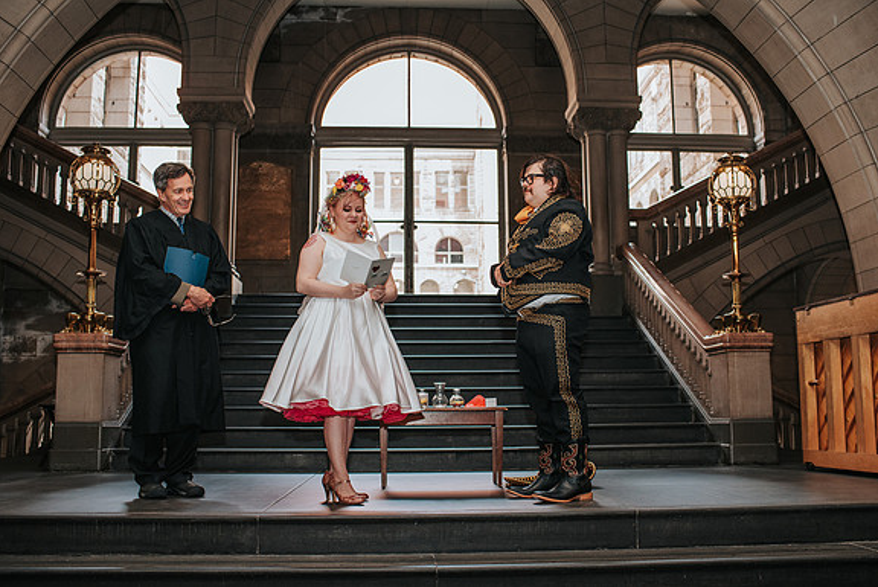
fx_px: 879
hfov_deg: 53.1
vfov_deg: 36.9
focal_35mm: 36
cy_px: 294
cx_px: 446
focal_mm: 35
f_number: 3.5
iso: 1000
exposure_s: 1/200
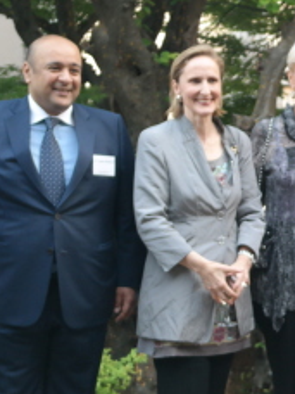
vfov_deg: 16.7
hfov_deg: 12.0
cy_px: 260
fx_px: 1341
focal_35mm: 118
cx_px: 443
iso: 800
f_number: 4
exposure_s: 1/50
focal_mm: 28
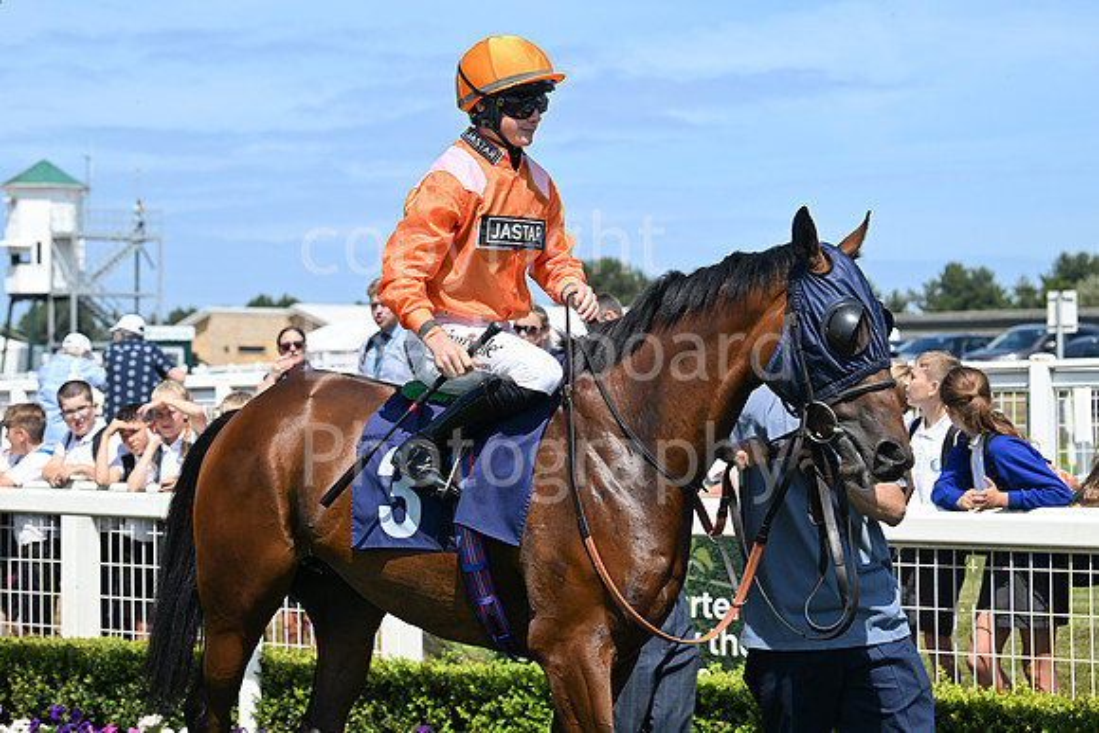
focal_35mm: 86
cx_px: 550
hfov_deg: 23.6
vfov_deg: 15.9
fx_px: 2626
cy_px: 366
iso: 400
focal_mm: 86
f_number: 5.6
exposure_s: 1/2000
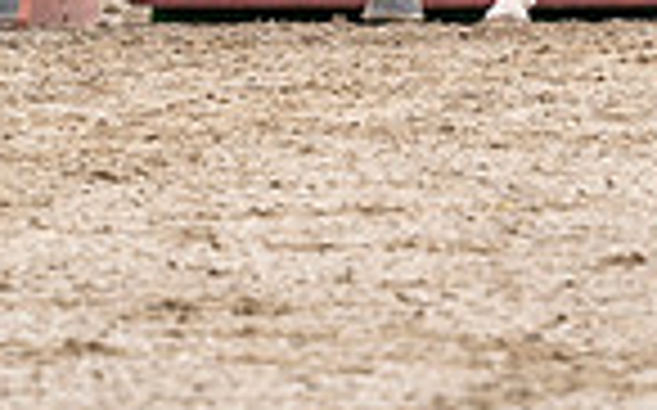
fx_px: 22651
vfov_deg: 1.0
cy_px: -453
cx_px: 472
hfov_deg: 1.7
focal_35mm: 1266
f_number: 5.6
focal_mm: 312
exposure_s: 1/320
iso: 160
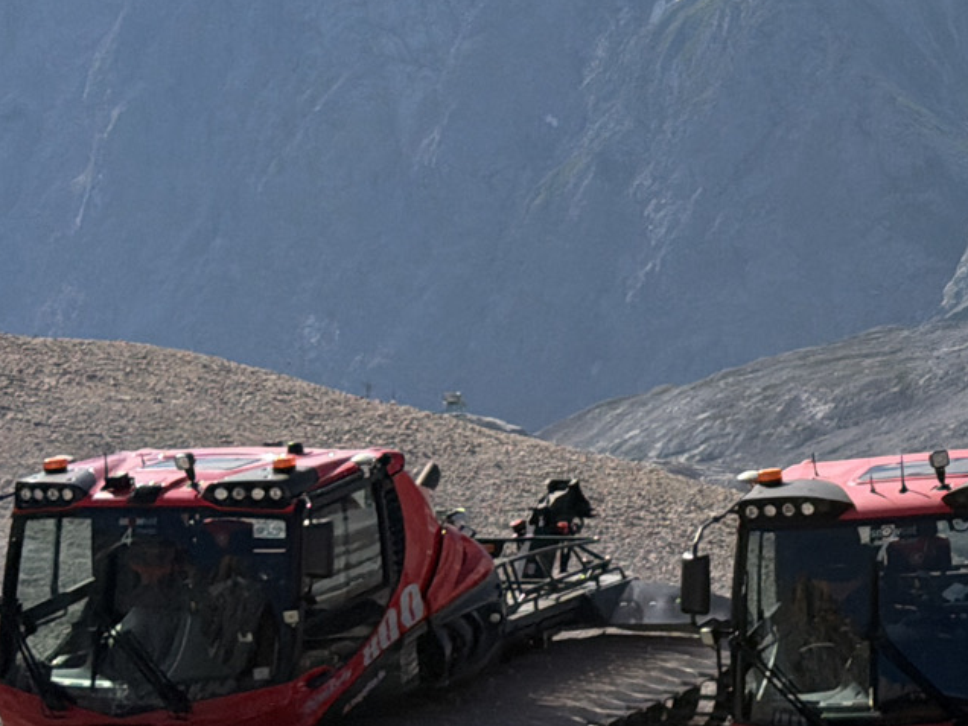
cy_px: 50
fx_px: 4223
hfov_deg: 12.8
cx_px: 1094
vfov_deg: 9.8
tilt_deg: -8.6
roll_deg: +0.5
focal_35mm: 151
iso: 80
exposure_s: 1/11364
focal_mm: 6.76
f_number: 1.78
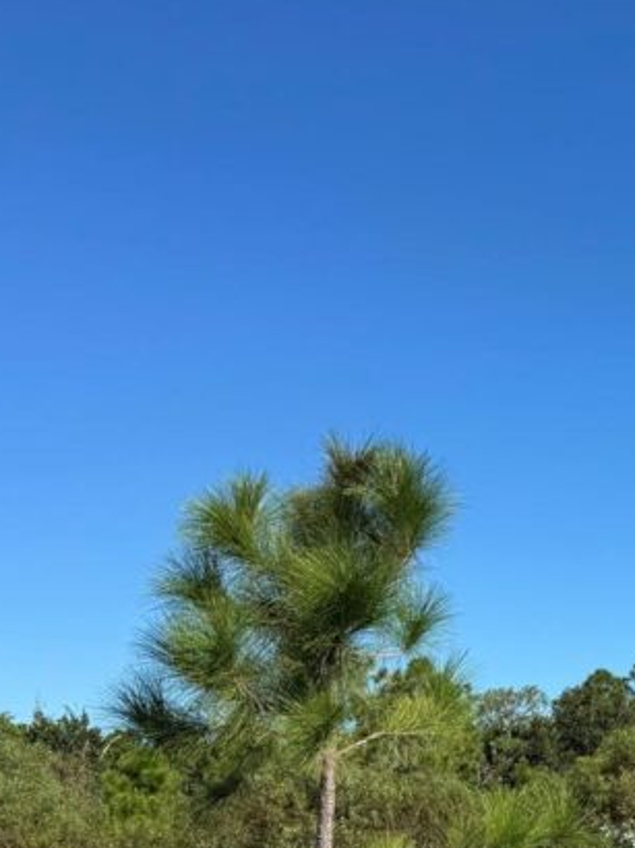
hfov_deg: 22.5
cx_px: 763
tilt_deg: +3.0
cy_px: 714
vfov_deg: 31.1
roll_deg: +0.2
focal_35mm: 60
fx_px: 1469
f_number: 1.78
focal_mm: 6.76
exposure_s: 1/3597
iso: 80
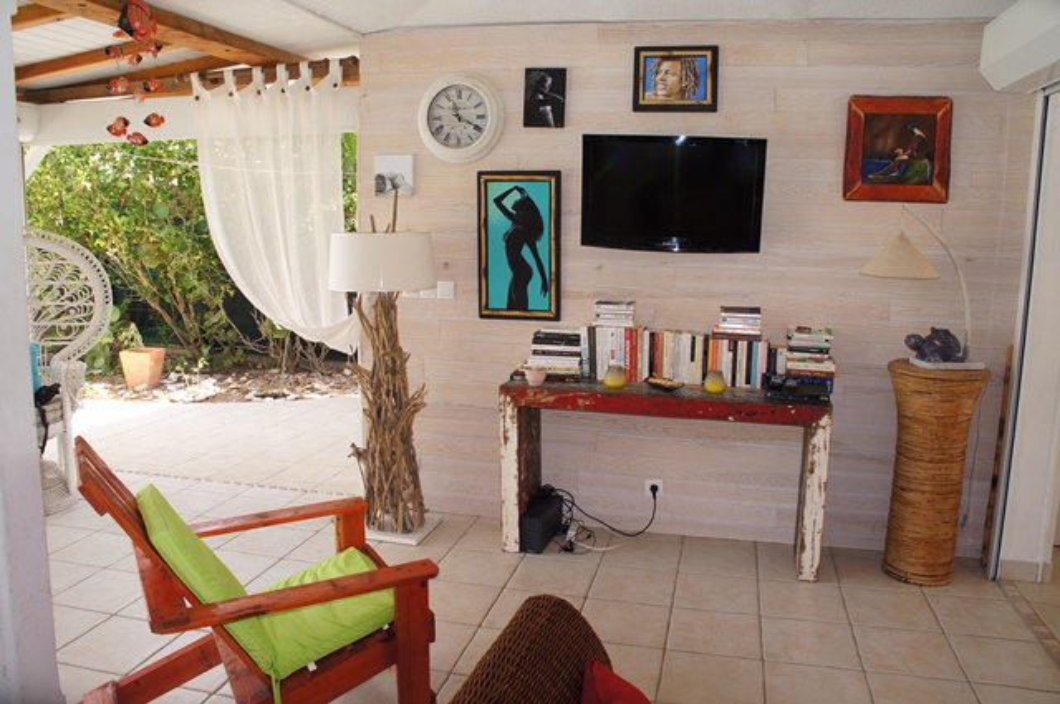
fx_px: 794
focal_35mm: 27
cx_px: 530
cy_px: 352
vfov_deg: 47.8
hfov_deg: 67.4
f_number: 4.5
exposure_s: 1/80
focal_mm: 18
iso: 200
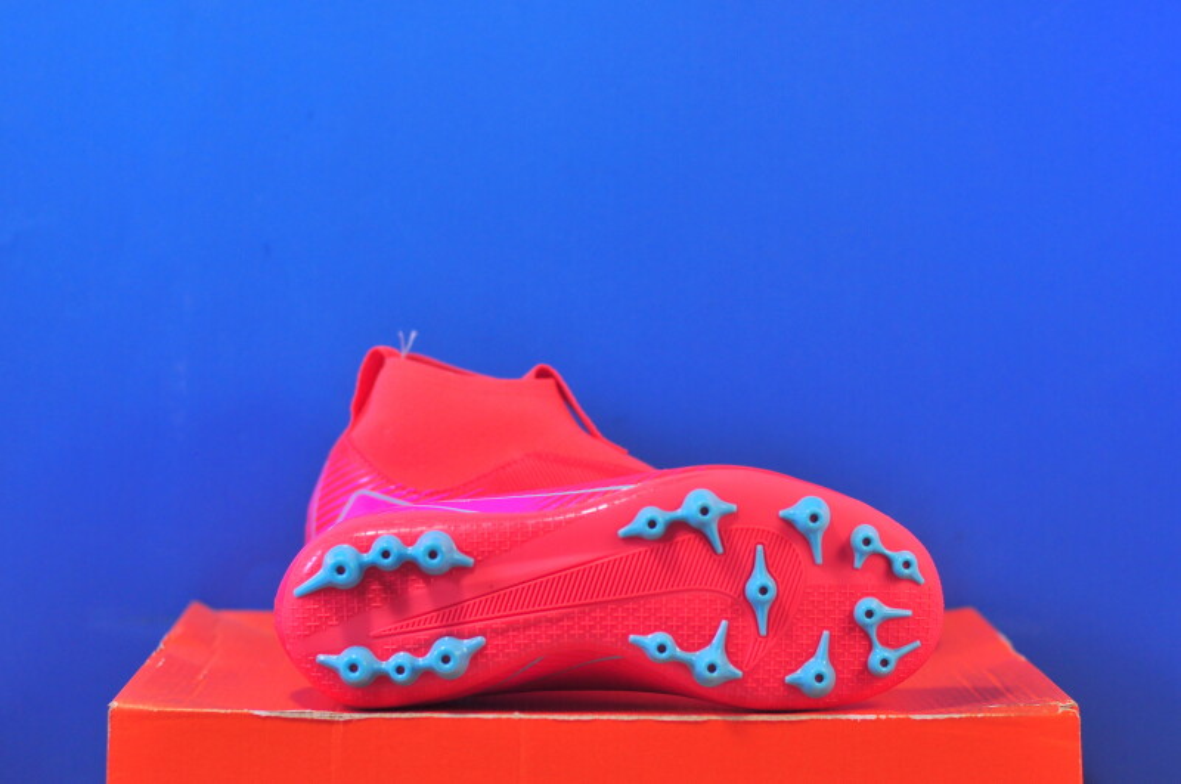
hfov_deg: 27.0
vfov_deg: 18.1
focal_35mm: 75
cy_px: 392
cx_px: 590
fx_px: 2457
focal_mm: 50
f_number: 2.5
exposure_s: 1/320
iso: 250
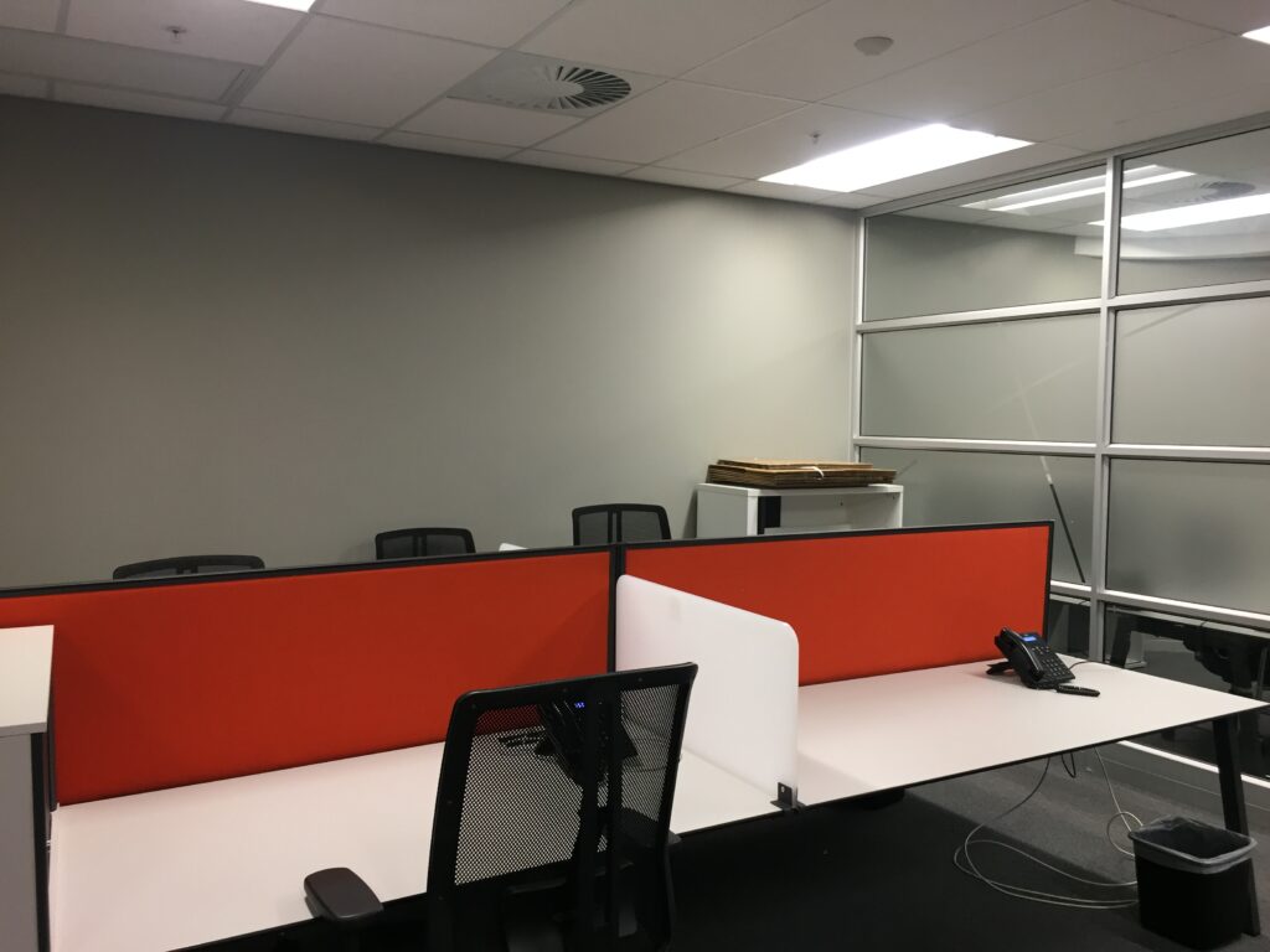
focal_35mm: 29
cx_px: 635
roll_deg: -0.2
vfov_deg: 48.2
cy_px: 476
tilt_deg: -4.7
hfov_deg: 61.7
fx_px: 1064
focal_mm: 4.15
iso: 100
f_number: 2.2
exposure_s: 1/33
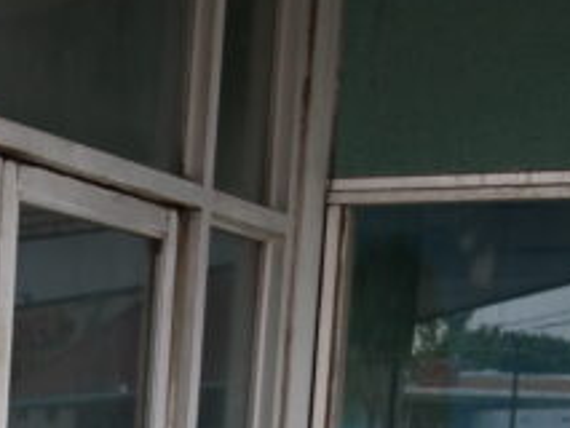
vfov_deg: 13.5
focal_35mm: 104
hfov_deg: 16.2
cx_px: -423
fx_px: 1713
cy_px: 607
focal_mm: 20
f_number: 3.5
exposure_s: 1/60
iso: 200
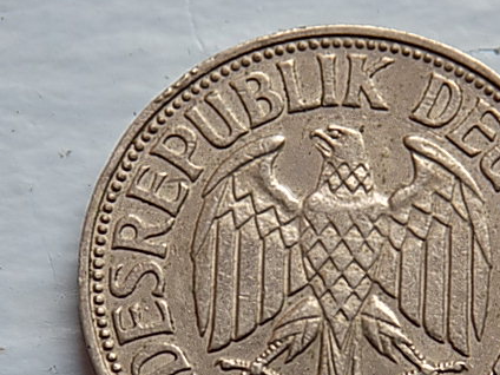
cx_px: 302
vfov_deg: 8.3
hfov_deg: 11.1
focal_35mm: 178
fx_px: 2571
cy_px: 270
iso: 80
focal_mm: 20.9
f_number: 4.8
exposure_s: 1/100
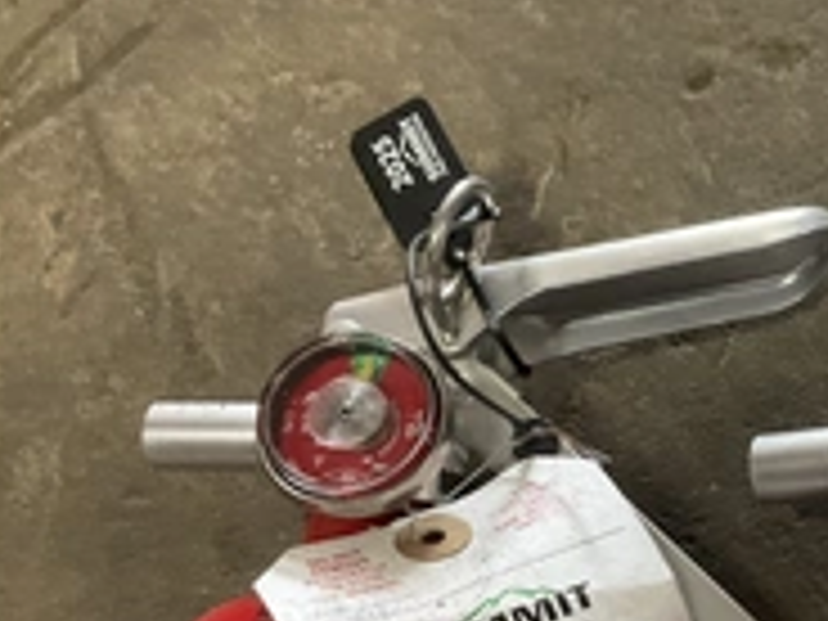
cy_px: 410
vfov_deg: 23.2
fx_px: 1507
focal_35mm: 63
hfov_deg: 29.1
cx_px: 796
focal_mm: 3
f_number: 1.8
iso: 160
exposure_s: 1/60
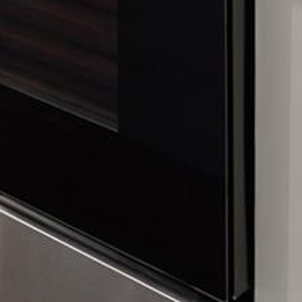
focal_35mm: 129
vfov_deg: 10.8
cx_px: -218
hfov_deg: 12.5
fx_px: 1272
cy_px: -496
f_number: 9
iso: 160
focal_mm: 16.5
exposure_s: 1/1.67
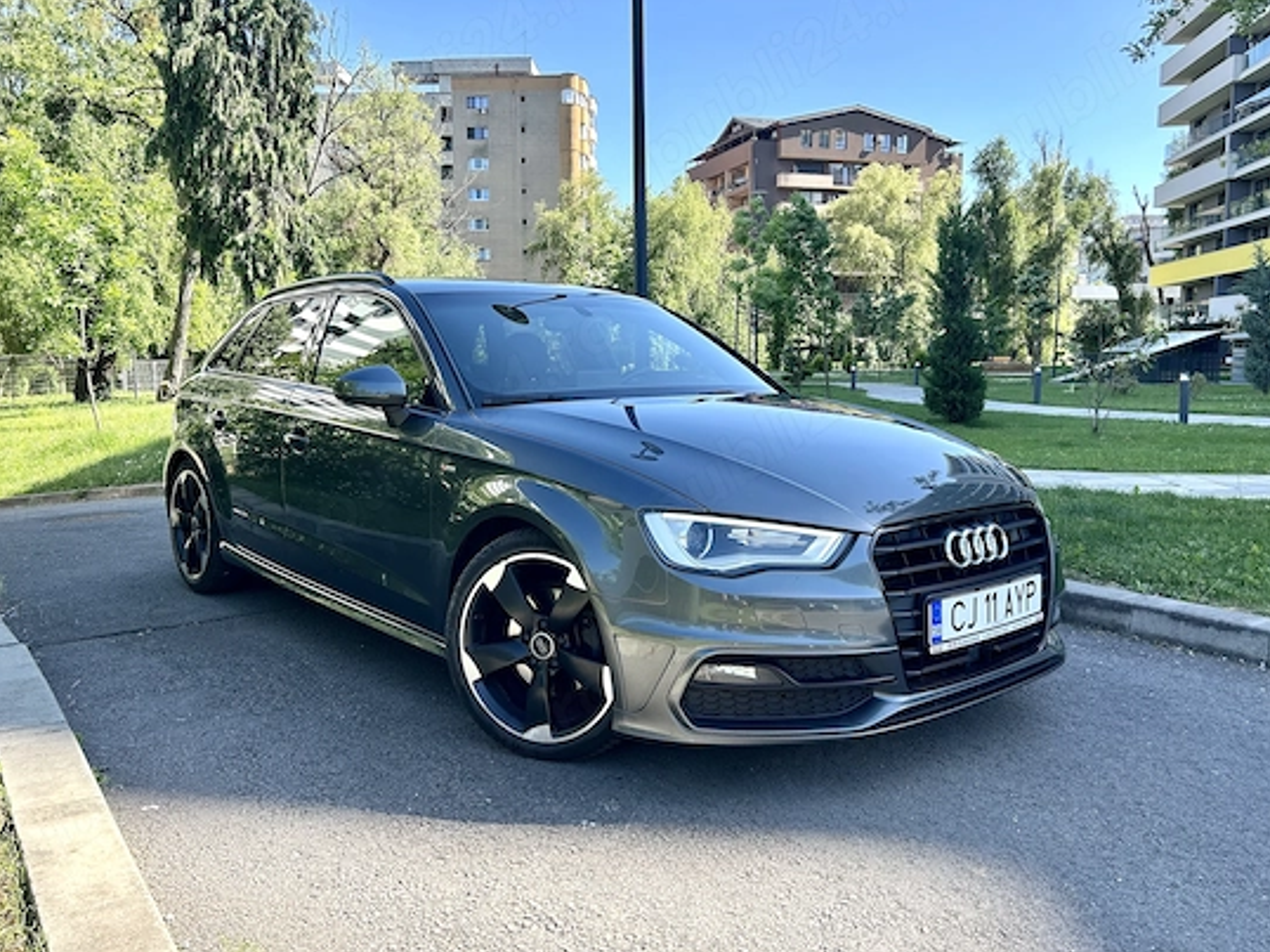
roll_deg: +0.1
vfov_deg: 48.2
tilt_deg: -5.2
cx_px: 630
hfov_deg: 61.7
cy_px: 449
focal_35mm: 29
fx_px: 1063
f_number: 1.5
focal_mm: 5.7
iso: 50
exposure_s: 1/887
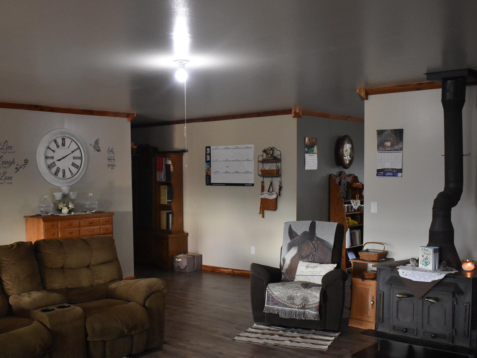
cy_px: 219
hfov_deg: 47.8
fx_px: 537
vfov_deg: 36.6
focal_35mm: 39
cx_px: 225
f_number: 3.5
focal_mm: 18
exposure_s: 1/125
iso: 2000
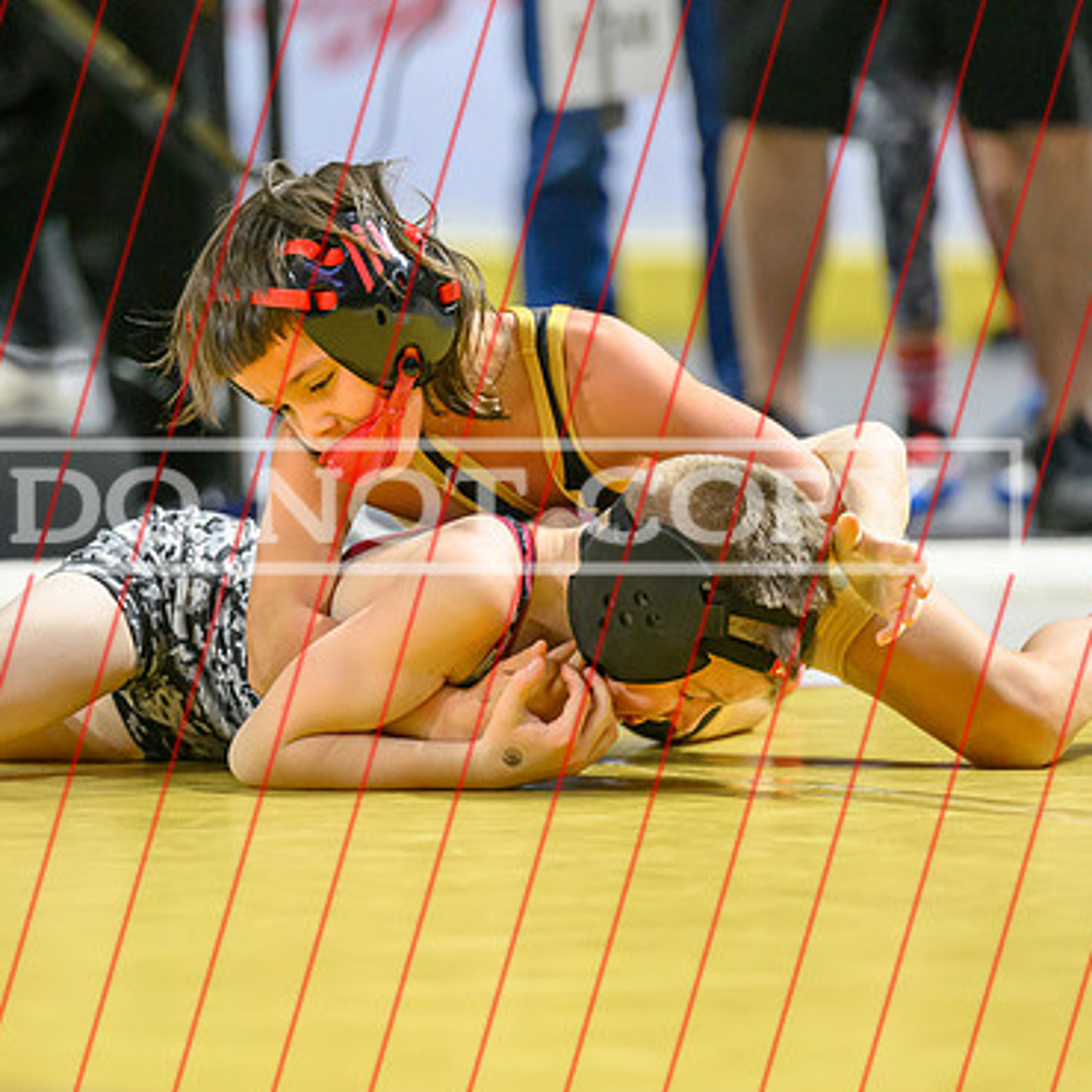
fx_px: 13812
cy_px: 580
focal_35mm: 387
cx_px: 398
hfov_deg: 4.5
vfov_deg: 4.5
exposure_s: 1/800
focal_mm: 200
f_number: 2.8
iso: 4000
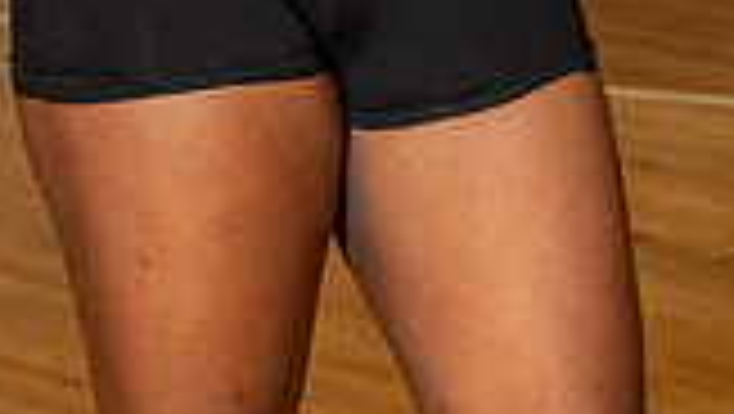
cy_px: -576
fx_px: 3487
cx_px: 342
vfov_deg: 6.5
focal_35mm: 179
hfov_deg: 12.0
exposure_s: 1/250
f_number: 7.1
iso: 320
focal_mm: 62
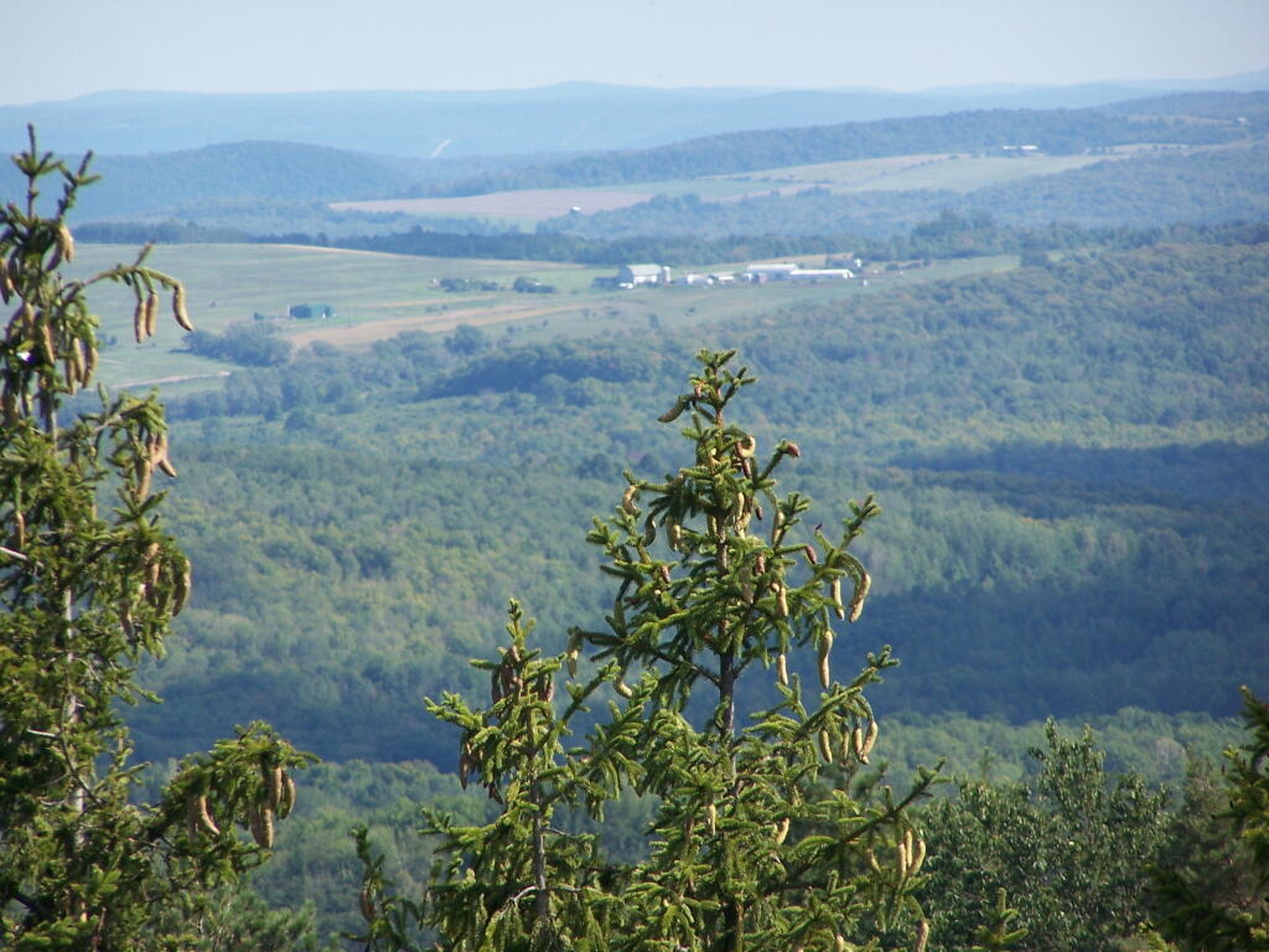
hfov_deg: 5.2
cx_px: 634
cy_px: 476
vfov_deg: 3.9
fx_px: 13931
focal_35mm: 380
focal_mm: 63
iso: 80
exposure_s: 1/640
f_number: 3.7
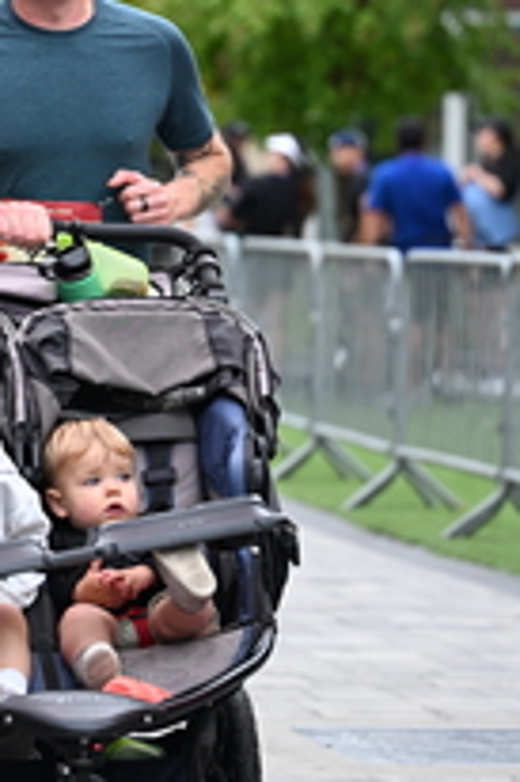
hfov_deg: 5.0
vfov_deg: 7.5
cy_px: 84
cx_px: -165
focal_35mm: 275
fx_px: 5968
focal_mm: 103
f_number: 2.8
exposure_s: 1/2000
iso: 640
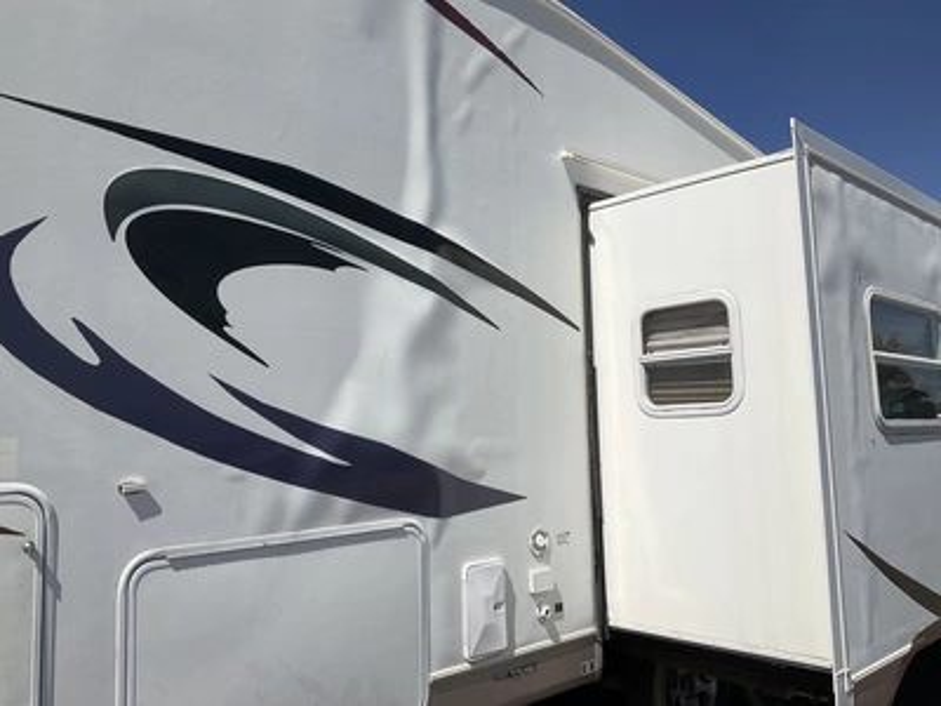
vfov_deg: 48.2
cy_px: 353
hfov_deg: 61.7
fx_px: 788
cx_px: 470
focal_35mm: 29
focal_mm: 3
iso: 25
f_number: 1.8
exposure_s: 1/4785
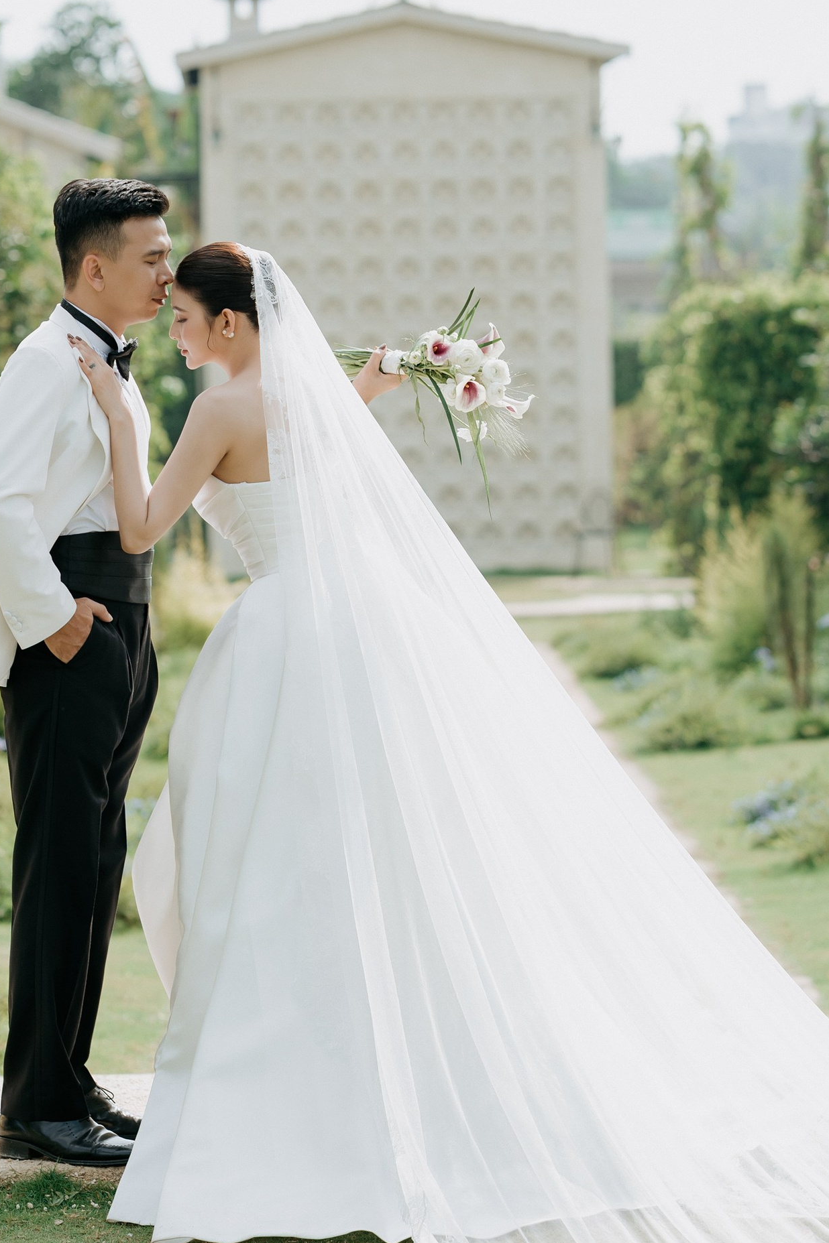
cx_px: 474
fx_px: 6081
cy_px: 264
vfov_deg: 11.6
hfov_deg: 7.8
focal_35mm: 176
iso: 100
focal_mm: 85
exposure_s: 1/1000
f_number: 2.5
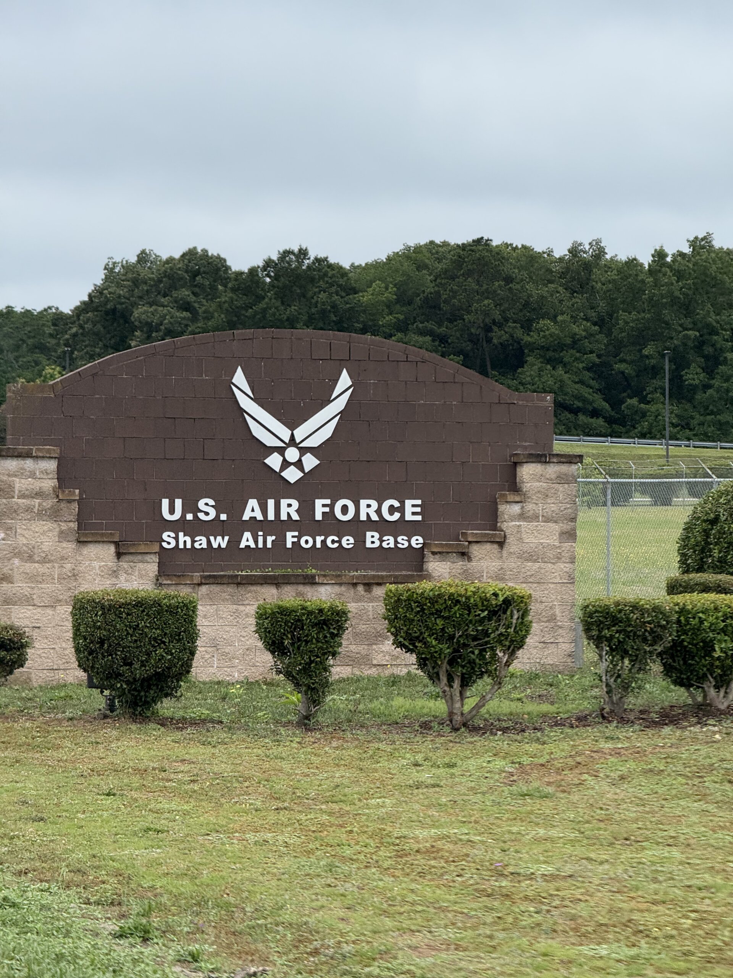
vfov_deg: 16.4
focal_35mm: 120
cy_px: 489
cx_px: 366
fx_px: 3388
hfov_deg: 12.3
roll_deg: +0.5
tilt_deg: -2.4
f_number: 2.8
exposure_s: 1/369
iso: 64
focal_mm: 15.66
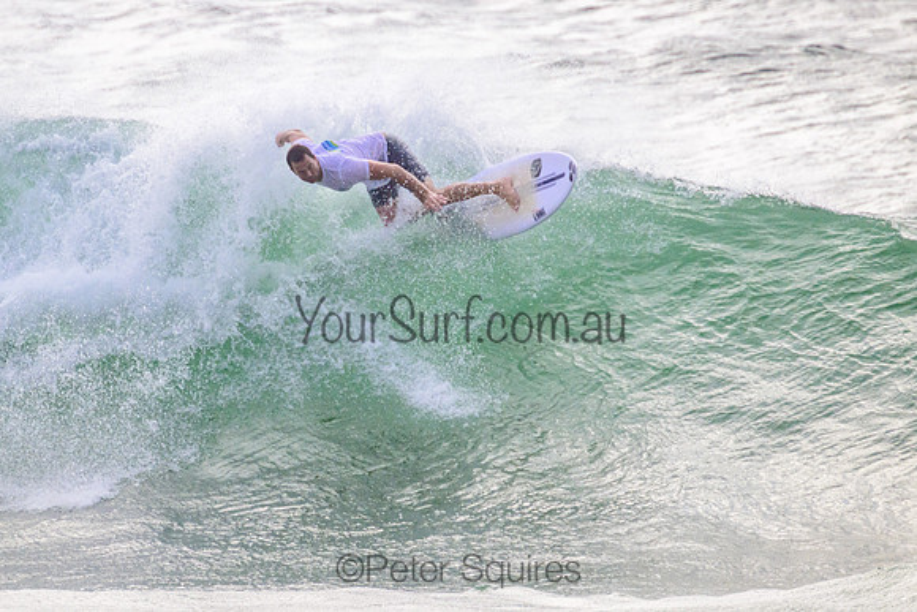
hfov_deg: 2.0
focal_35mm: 1033
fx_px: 26329
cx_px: 383
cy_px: 231
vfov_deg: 1.3
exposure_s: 1/2000
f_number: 11
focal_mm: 800
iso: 1100
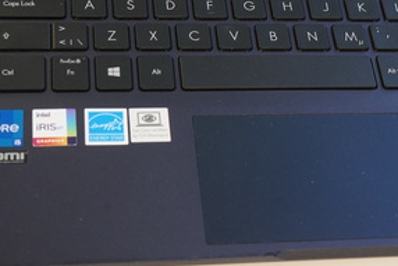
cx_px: 244
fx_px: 951
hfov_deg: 23.6
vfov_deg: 15.8
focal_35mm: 86
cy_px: 39
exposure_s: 1/60
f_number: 7.1
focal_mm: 41
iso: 2000
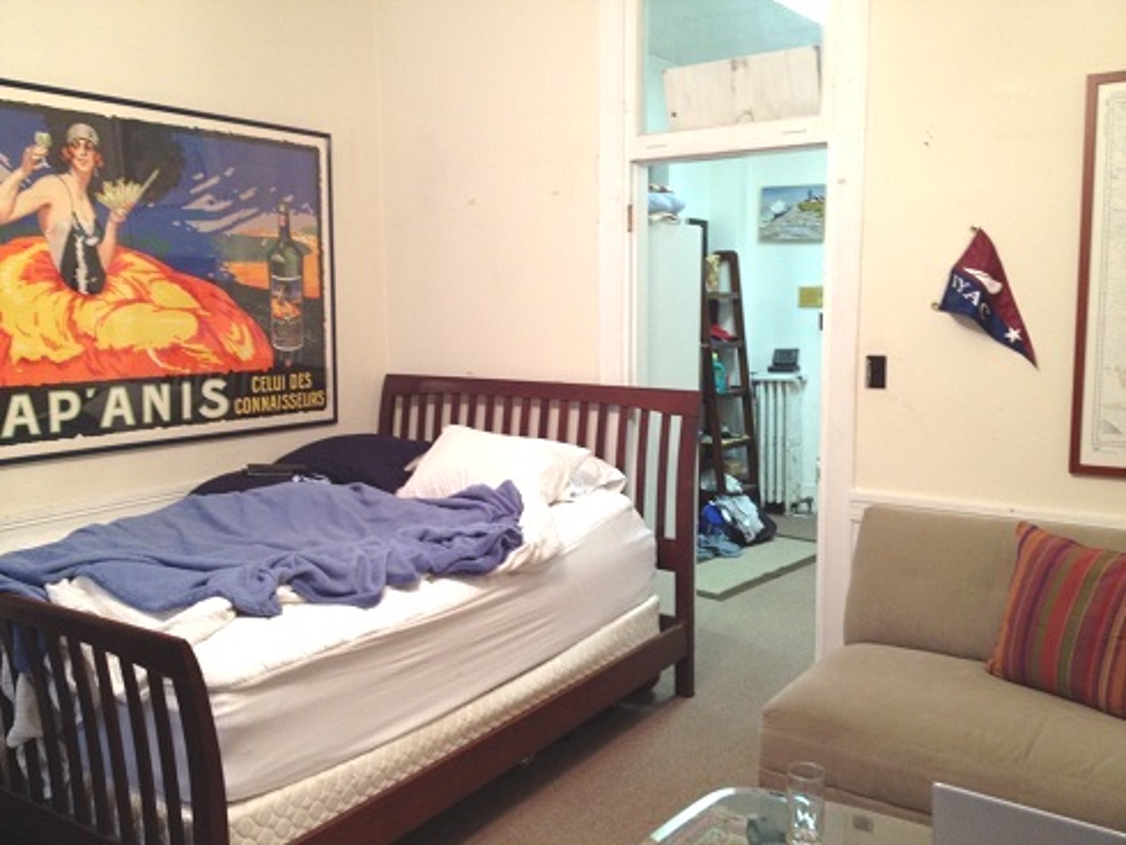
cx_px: 563
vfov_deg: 40.7
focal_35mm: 35
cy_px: 422
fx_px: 1139
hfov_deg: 52.6
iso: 160
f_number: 2.4
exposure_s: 1/20
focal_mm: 4.28
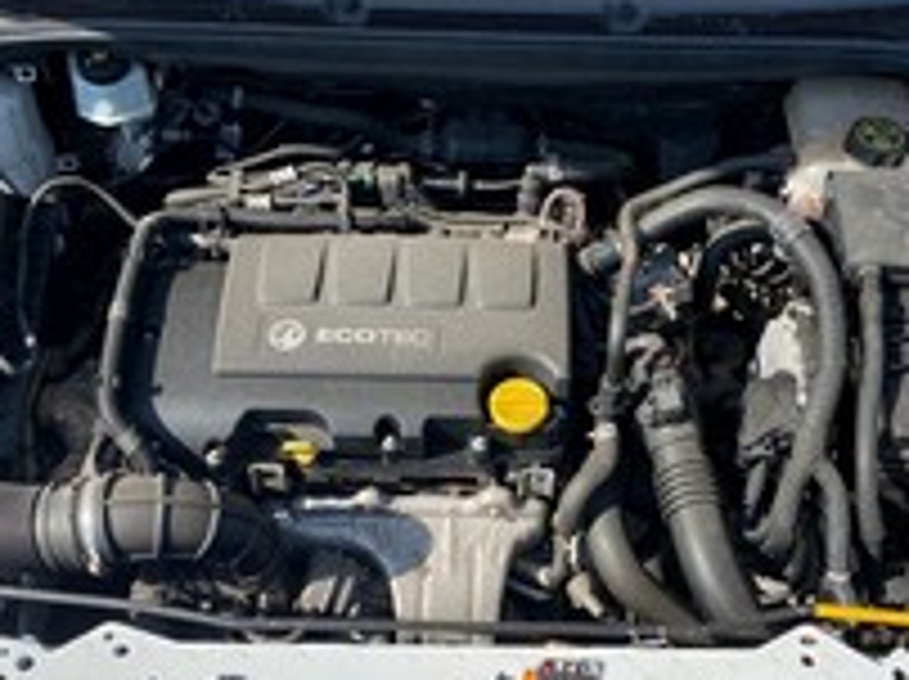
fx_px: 1180
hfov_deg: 42.0
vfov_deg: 32.1
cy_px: 387
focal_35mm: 45
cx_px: 513
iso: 32
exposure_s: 1/1629
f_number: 1.8
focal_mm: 4.25
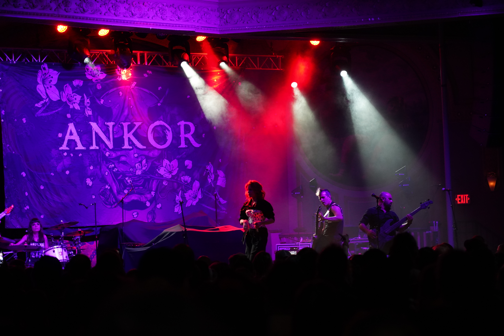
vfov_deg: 13.0
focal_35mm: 105
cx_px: 252
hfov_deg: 19.5
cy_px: 168
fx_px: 1470
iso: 6400
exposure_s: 1/160
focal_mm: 105
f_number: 4
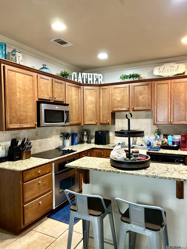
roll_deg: +2.4
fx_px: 187
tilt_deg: +2.9
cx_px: 94
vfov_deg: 67.3
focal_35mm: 26
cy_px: 124
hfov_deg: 53.1
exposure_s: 1/40
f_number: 1.5
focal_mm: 5.7
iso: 500
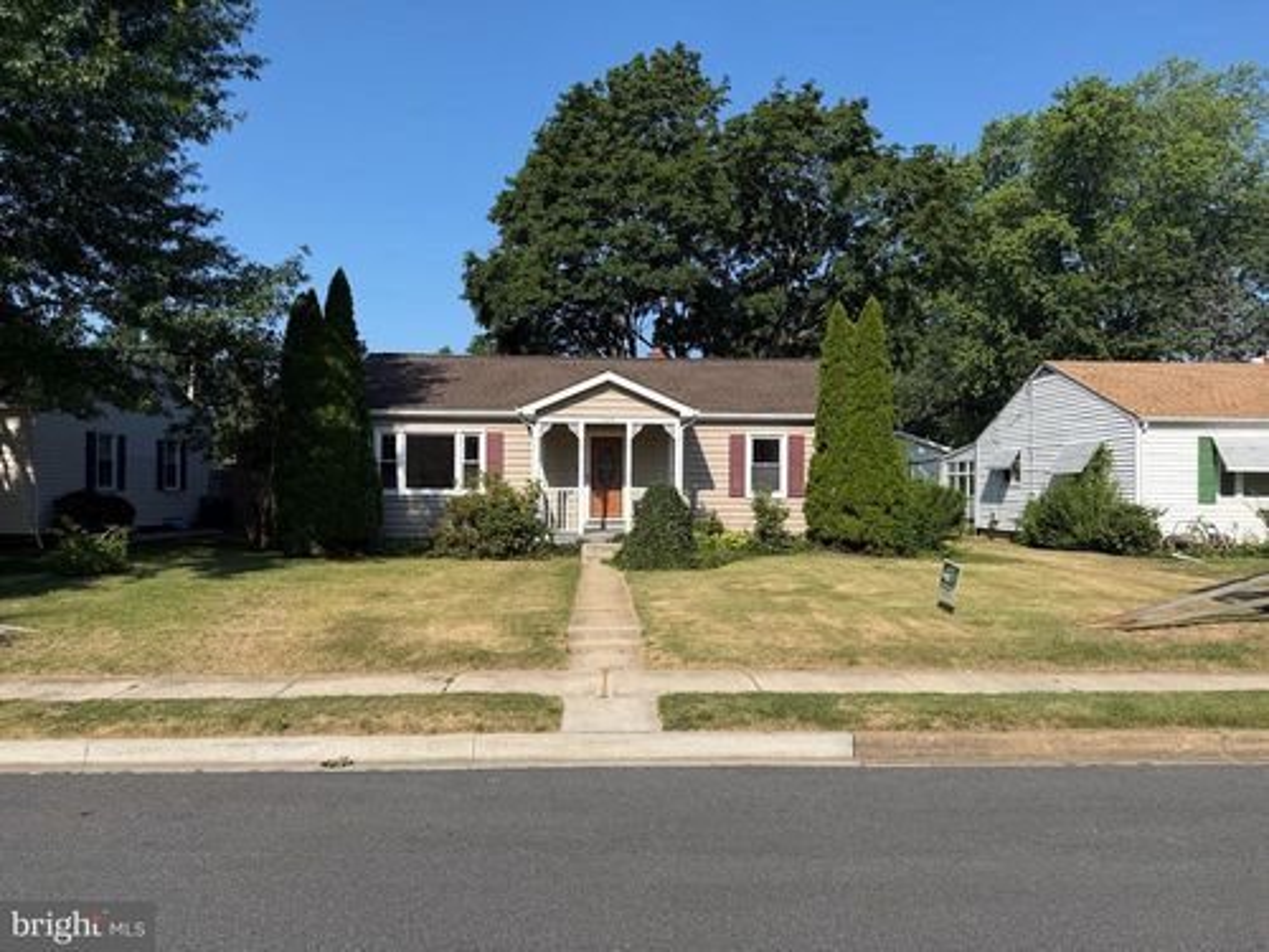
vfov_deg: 56.8
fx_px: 880
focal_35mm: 24
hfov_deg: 71.6
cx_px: 634
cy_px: 476
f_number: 1.78
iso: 80
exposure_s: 1/4673
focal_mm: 6.76
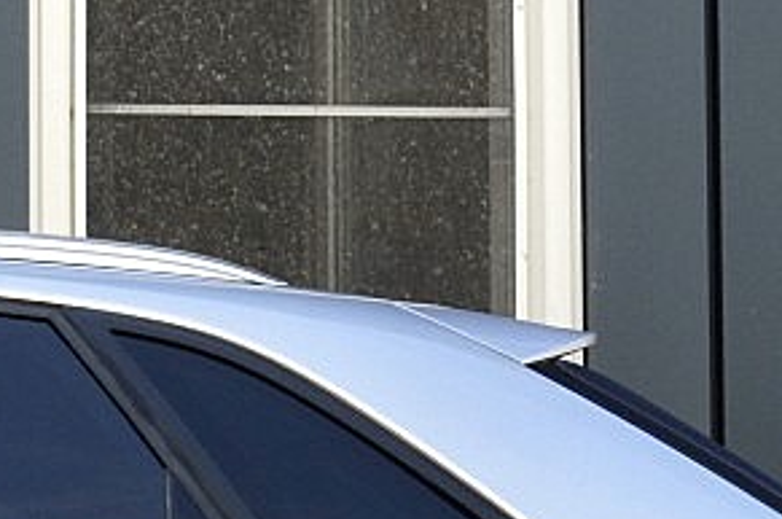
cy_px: 842
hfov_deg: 9.9
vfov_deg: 7.0
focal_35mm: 193
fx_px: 4181
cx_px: -820
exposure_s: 1/100
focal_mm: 23
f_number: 9
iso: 400
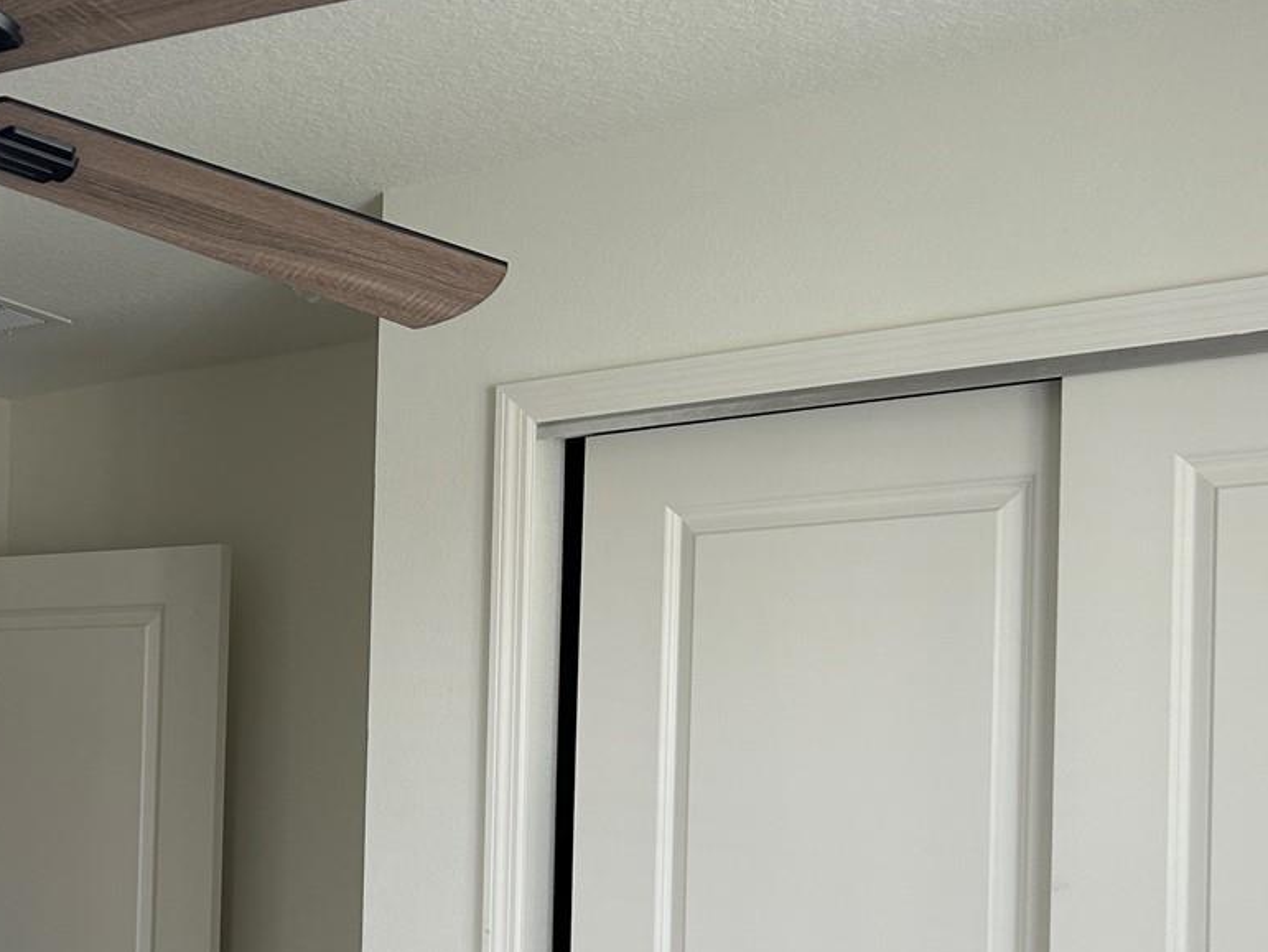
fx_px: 1979
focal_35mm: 54
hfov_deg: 34.5
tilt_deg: +1.3
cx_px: 268
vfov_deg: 26.4
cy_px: 791
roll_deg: -1.9
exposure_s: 1/60
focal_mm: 5.7
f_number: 1.5
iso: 100
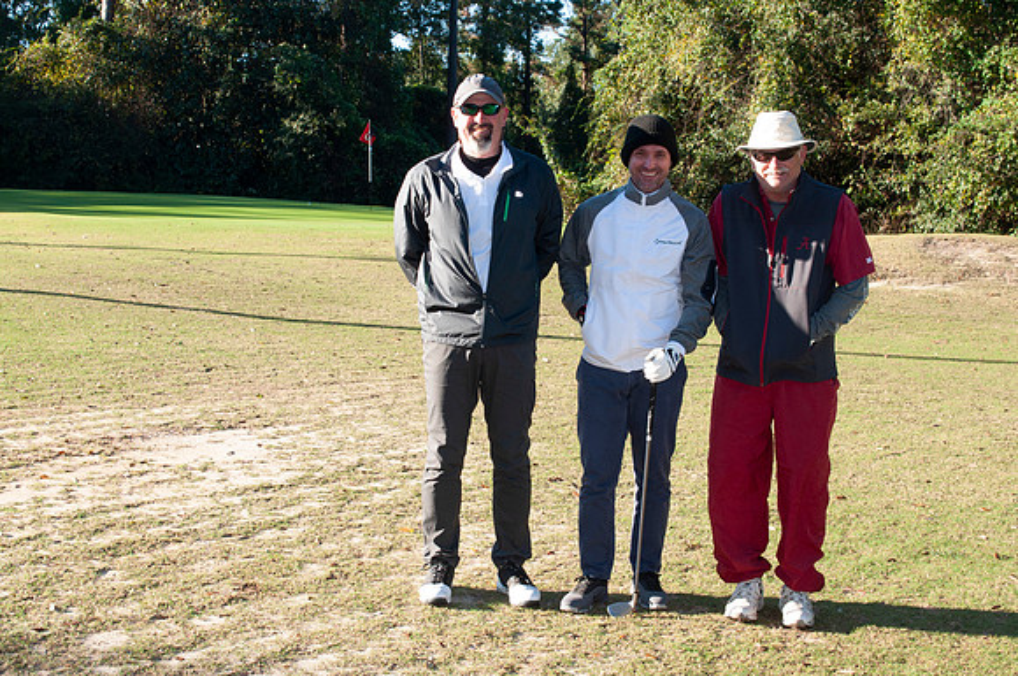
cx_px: 509
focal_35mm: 52
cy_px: 338
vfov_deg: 25.7
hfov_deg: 37.9
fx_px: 1483
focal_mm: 35
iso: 400
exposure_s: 1/200
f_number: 9
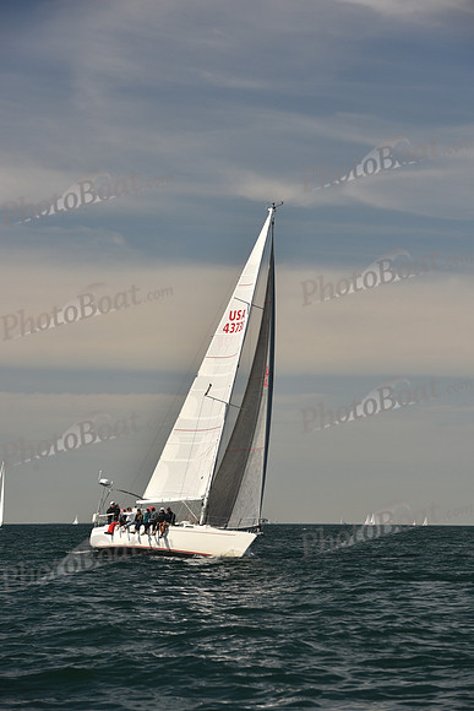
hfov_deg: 10.6
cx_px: 237
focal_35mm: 130
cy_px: 356
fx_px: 2566
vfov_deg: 15.8
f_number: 7.1
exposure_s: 1/640
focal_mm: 130
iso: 250
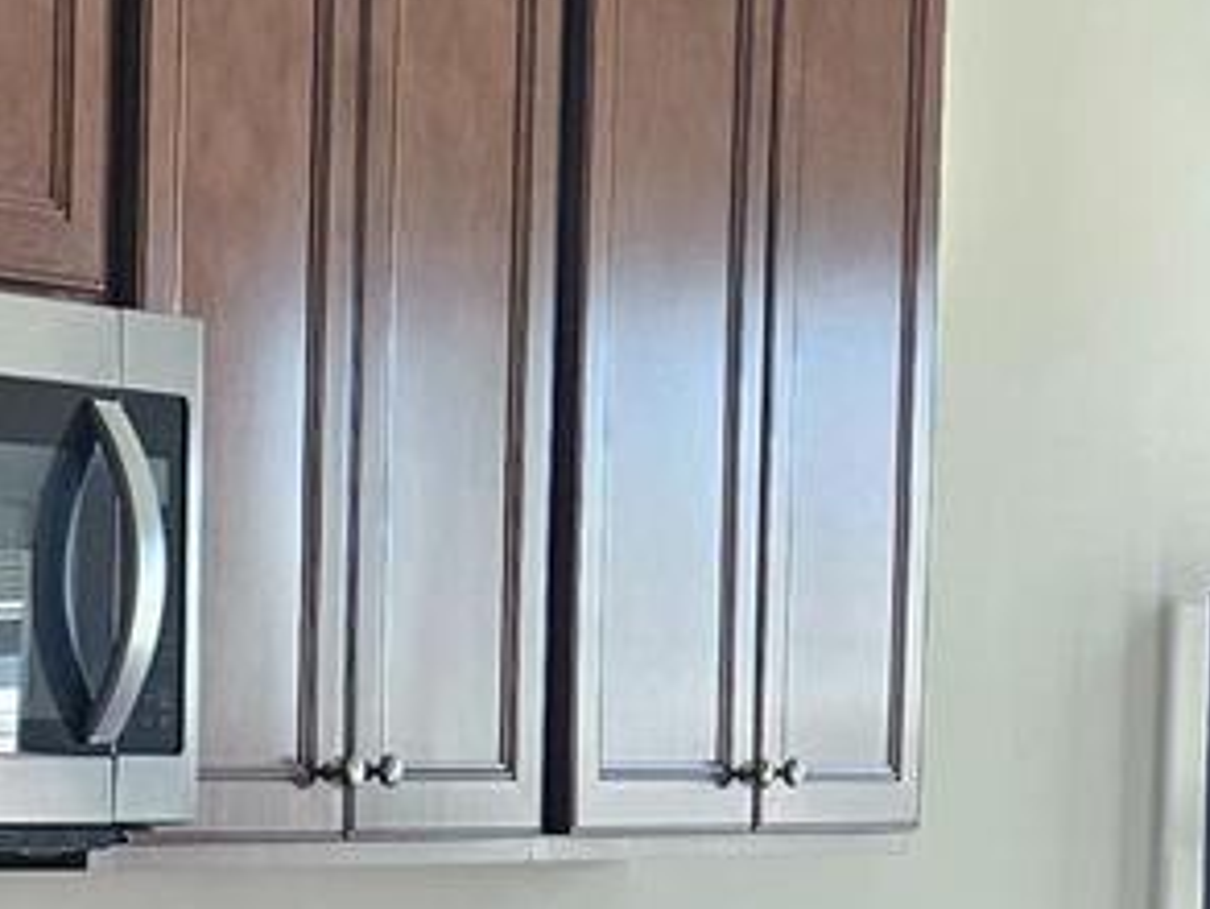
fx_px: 3952
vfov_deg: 12.8
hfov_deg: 14.6
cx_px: -1160
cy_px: 1074
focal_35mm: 113
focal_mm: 5.4
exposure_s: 1/120
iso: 160
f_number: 1.8
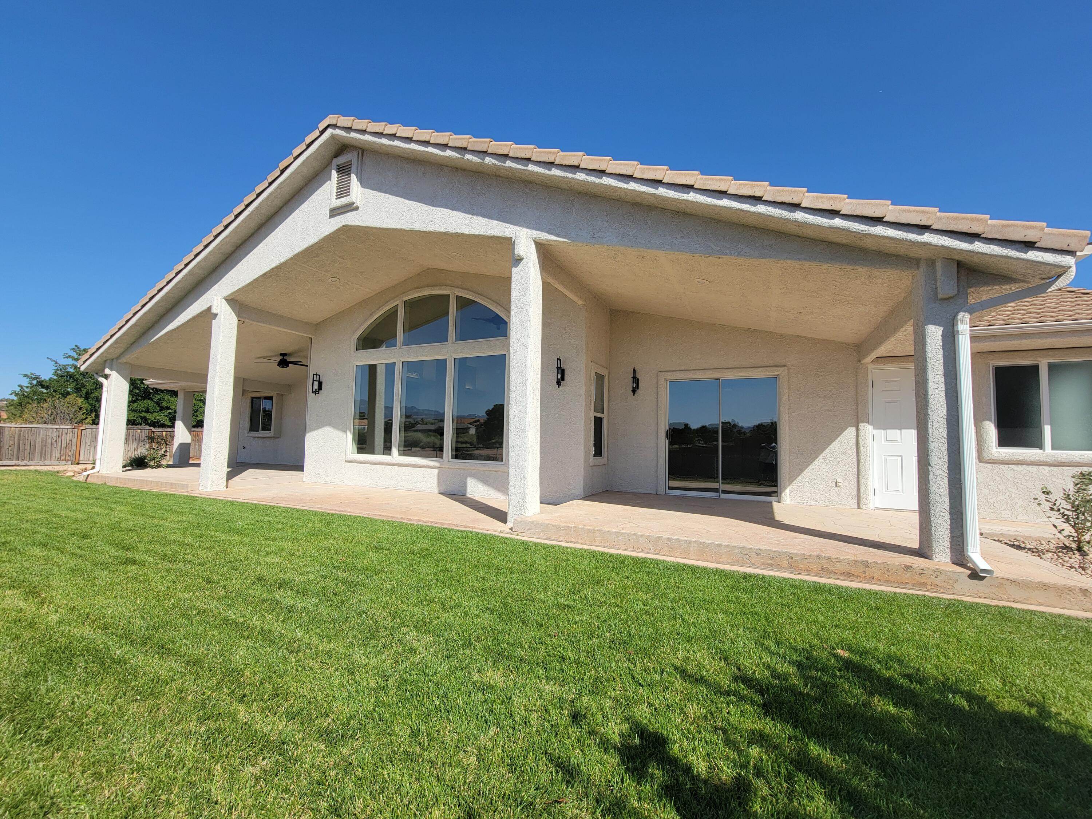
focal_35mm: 13
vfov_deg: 89.9
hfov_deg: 106.2
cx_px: 546
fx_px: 410
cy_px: 410
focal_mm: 2.2
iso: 50
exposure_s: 1/1686
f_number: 2.2
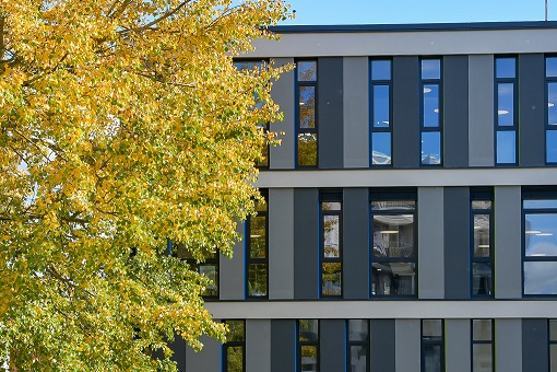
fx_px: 1238
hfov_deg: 25.3
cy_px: 215
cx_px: 336
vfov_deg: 17.1
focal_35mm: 80
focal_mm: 46
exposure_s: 1/125
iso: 400
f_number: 14
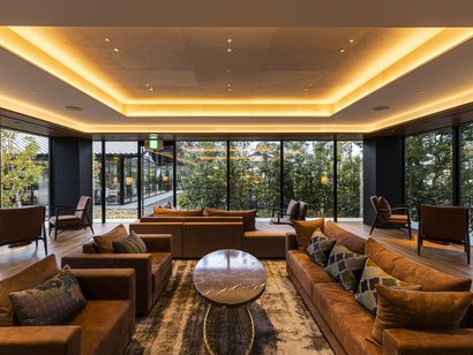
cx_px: 230
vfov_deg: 71.7
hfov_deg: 87.7
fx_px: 246
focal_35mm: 18
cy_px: 176
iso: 100
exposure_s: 1
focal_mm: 16
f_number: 13
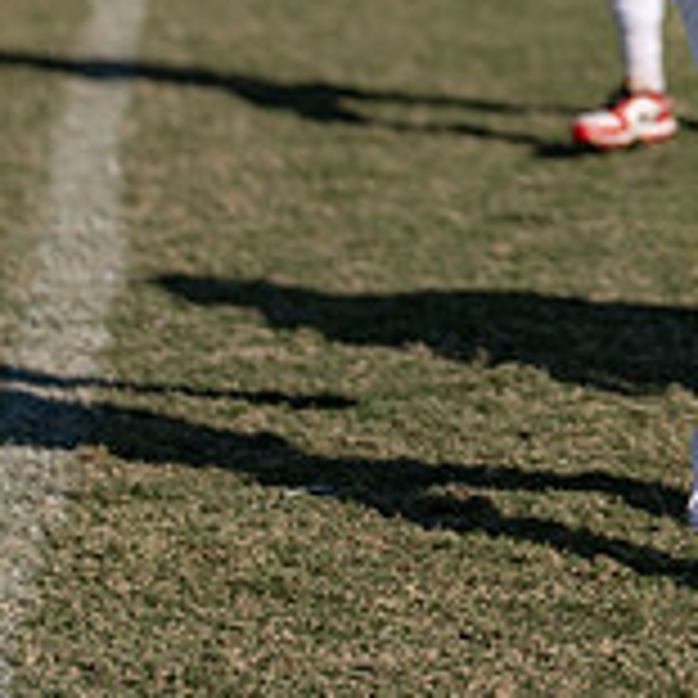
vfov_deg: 9.1
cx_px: 750
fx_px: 4334
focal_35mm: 190
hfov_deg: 9.1
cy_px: -199
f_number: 1.2
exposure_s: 1/20000
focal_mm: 50
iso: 100
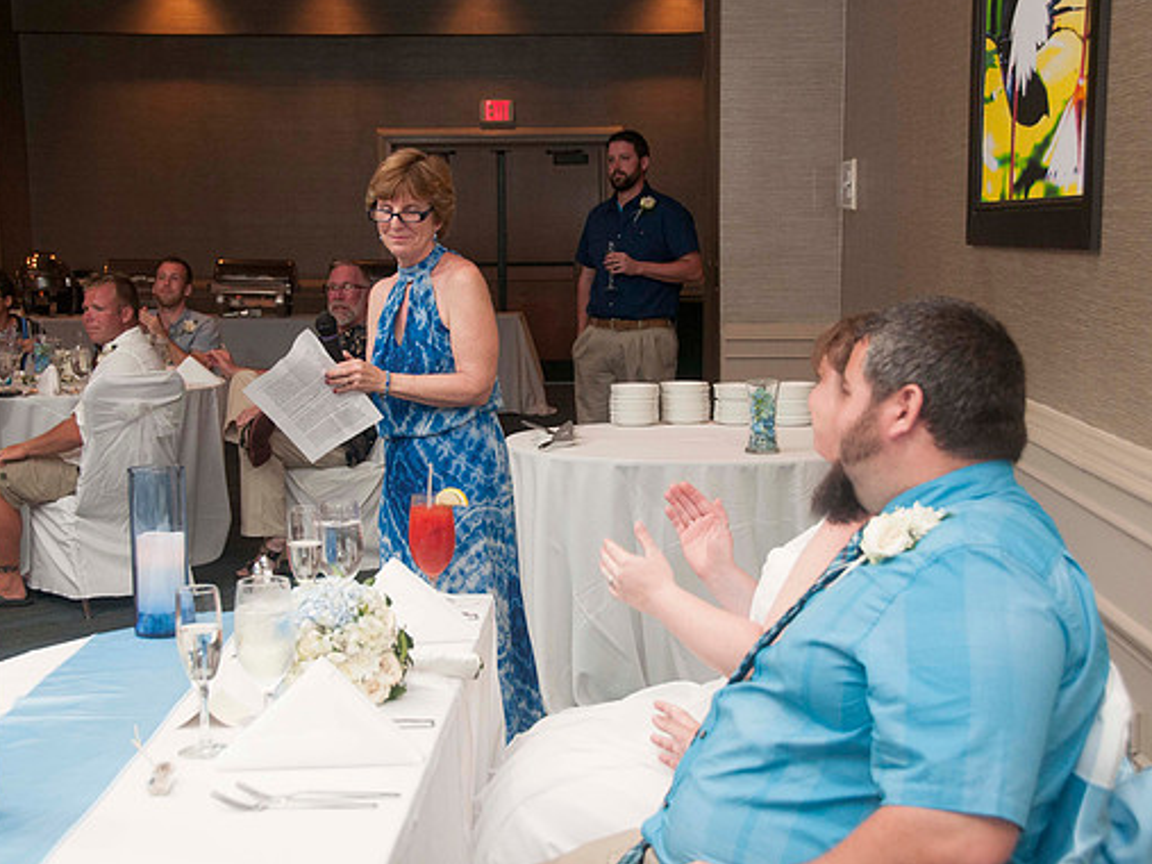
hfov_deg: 34.4
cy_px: 431
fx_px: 1863
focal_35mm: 56
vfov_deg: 26.1
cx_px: 593
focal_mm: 34
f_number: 5.6
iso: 800
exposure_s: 1/60
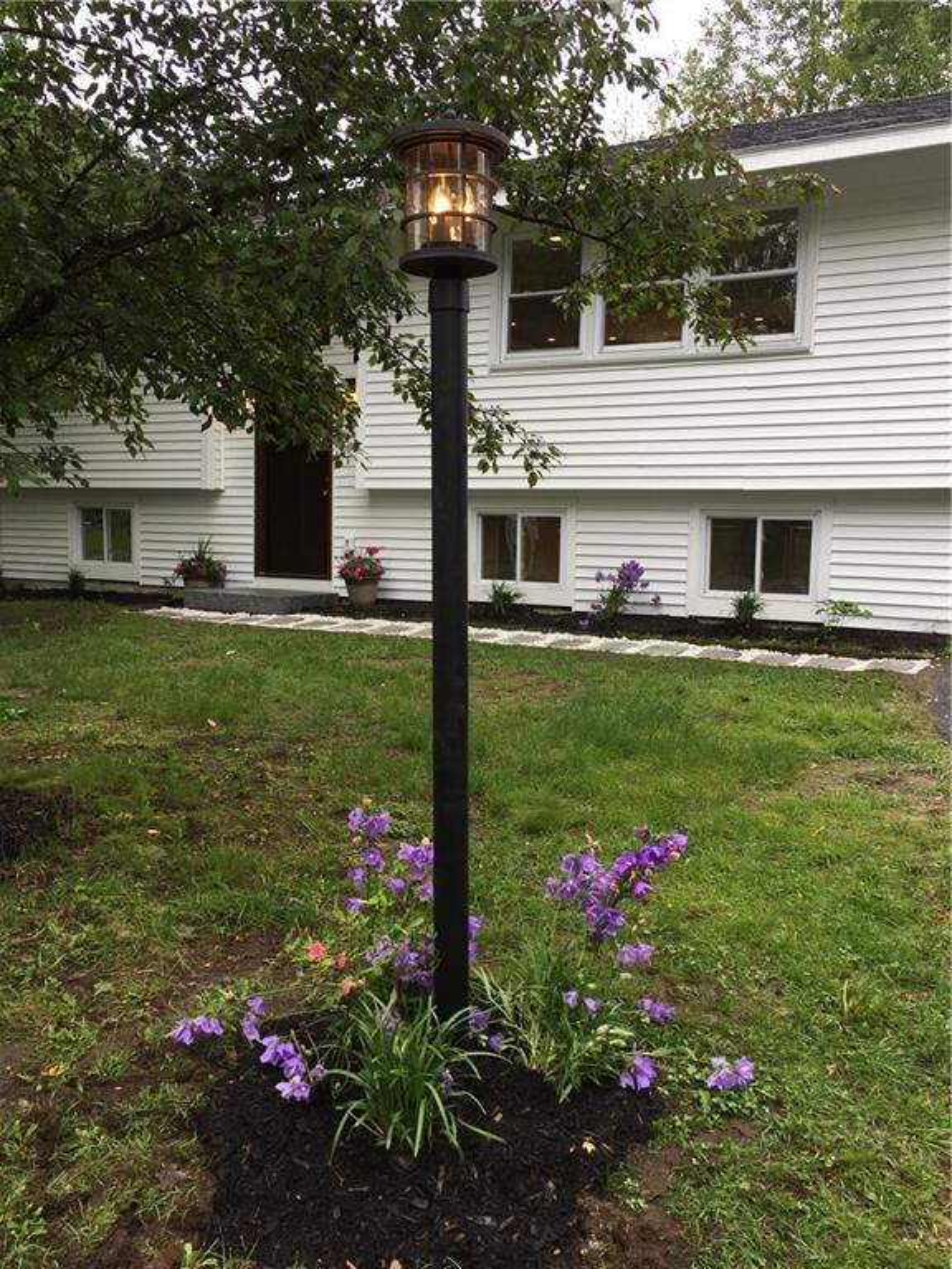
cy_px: 634
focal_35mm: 29
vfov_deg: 61.7
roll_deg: -2.3
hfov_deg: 48.2
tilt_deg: -3.8
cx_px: 476
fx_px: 1063
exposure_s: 1/120
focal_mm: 4.15
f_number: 2.2
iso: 32
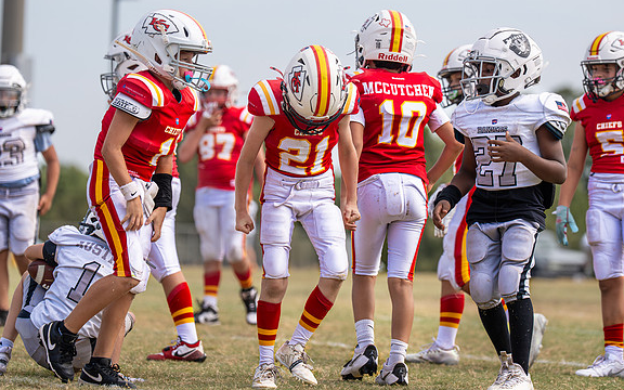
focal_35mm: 229
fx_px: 3894
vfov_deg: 5.7
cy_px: 156
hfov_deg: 9.2
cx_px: 337
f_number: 2.8
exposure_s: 1/3200
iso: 160
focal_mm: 148
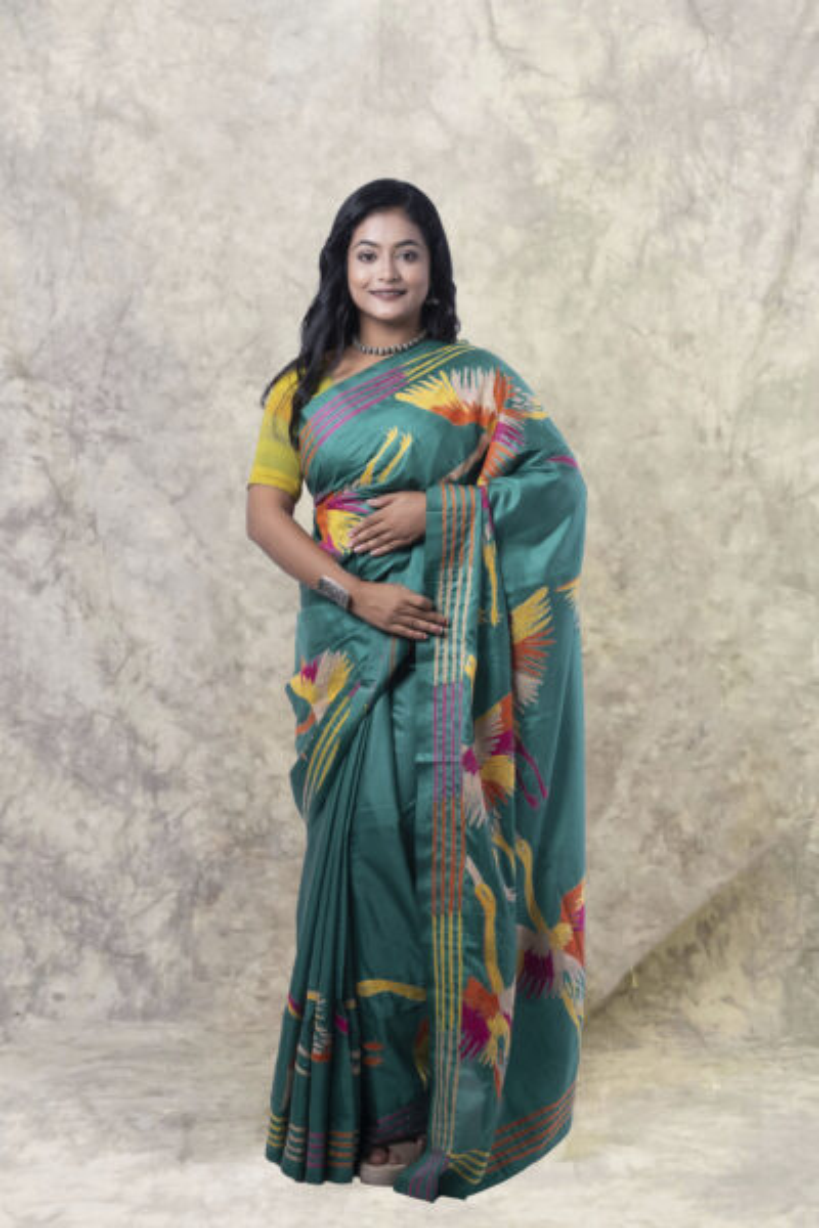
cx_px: 410
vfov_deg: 39.6
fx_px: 1706
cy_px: 614
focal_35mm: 50
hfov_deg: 27.0
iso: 100
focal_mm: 50
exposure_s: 1/200
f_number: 10
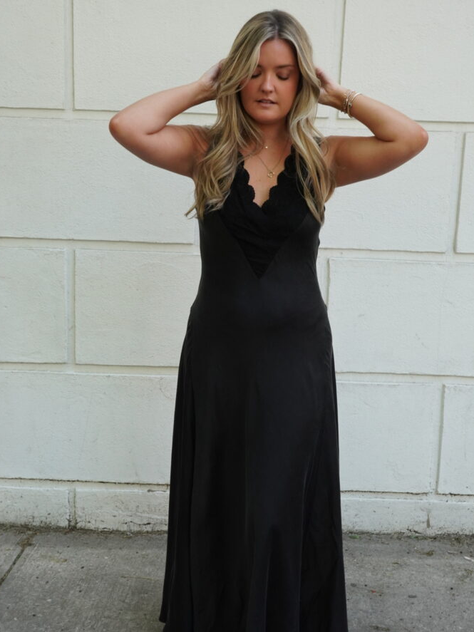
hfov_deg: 36.0
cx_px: 237
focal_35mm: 40
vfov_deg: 46.8
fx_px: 730
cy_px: 331
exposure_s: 1/100
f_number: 10
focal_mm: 24
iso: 1000
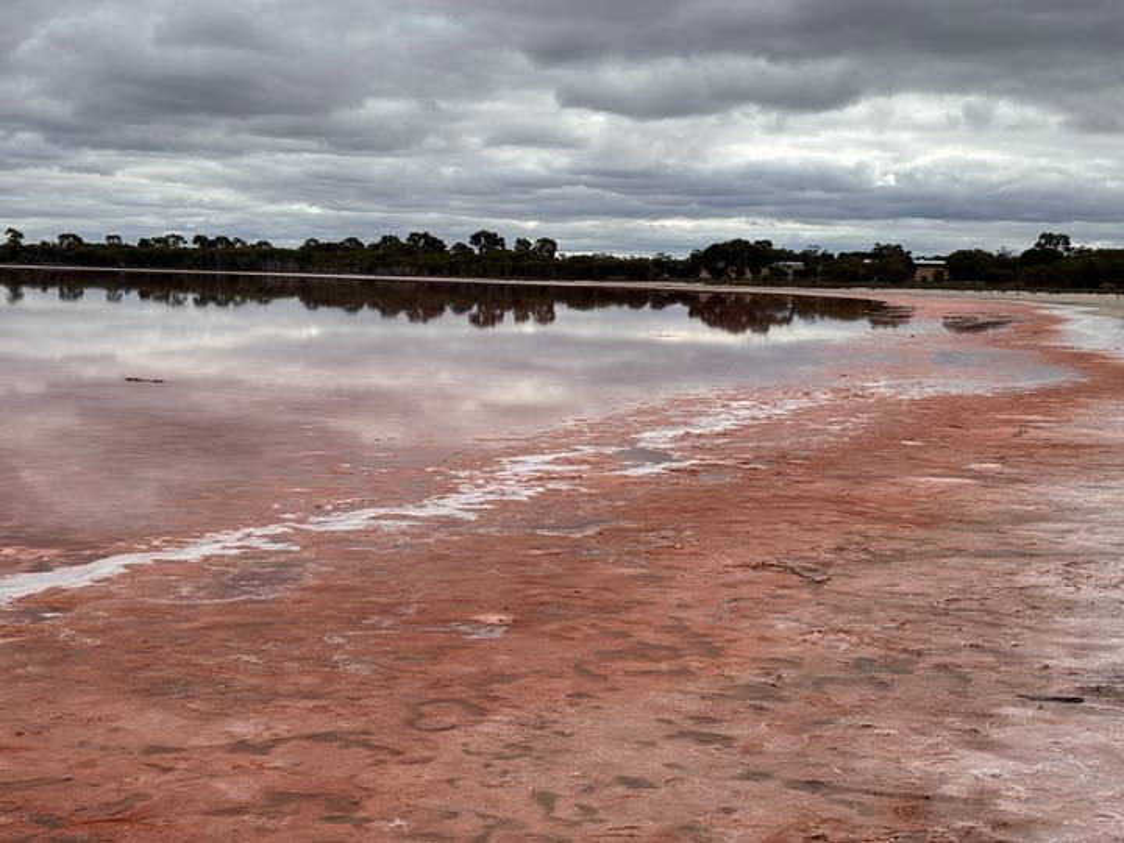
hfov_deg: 36.8
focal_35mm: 52
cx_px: 562
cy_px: 422
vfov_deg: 28.0
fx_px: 1688
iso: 40
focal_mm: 5.96
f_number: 1.6
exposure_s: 1/3115
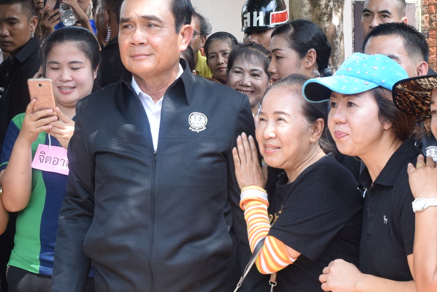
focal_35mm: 81
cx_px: 215
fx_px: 984
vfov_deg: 16.9
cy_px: 134
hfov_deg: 25.0
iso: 800
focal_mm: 18
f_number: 5
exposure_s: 1/500
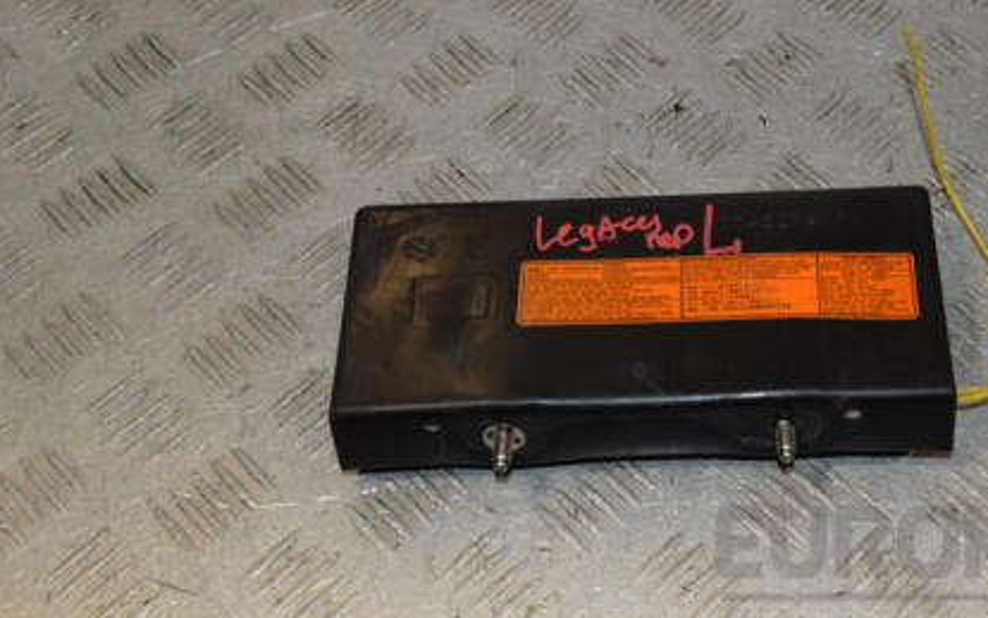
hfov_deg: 32.6
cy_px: 224
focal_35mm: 62
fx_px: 1670
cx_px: 671
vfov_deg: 20.9
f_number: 9
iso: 800
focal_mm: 28
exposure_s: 1/200
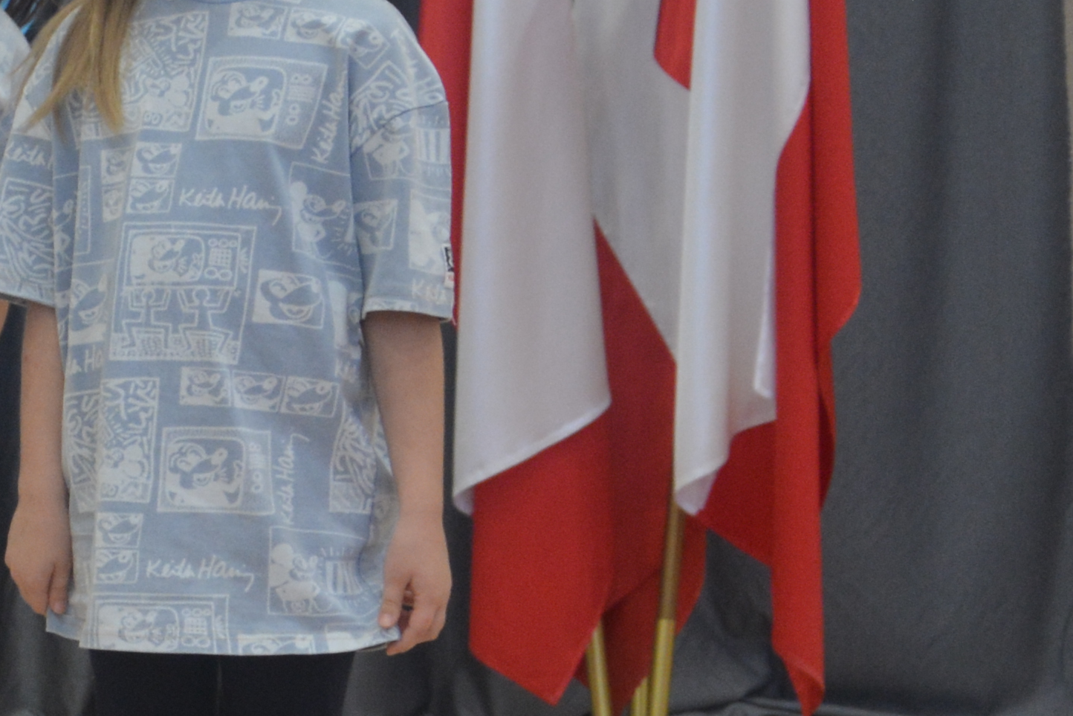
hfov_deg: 9.1
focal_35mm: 218
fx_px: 6500
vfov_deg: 6.3
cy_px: 217
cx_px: -748
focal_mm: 35
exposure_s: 1/60
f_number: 4.5
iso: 720
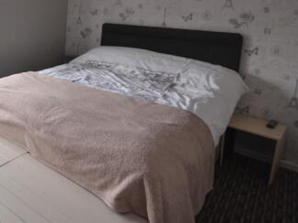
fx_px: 249
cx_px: 37
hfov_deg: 54.7
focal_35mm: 29
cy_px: 33
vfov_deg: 44.9
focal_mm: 10
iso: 400
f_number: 4
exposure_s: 1/60
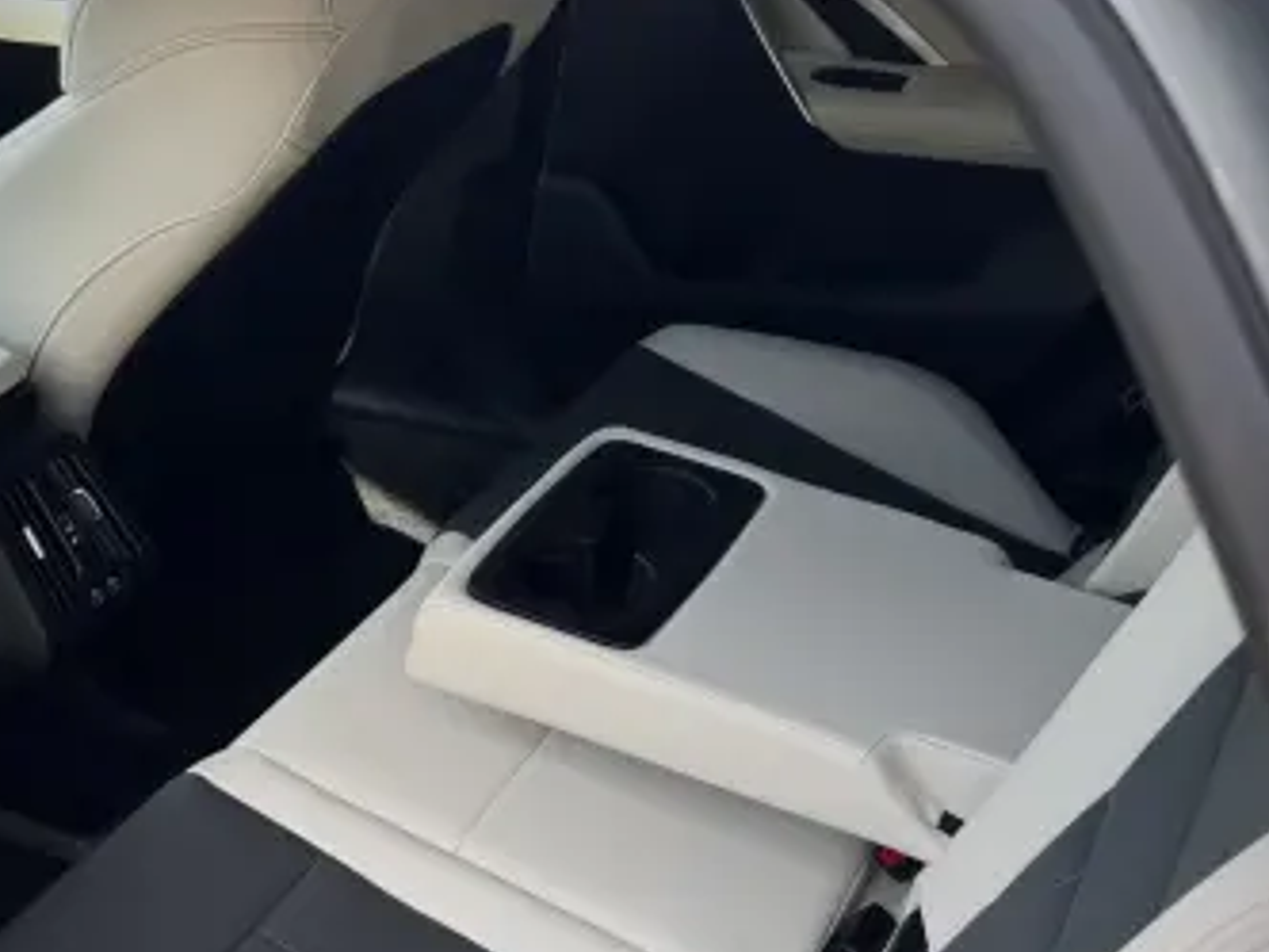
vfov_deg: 28.0
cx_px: 596
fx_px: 1906
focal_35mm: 52
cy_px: 501
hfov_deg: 36.8
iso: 64
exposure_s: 1/553
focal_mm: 6.76
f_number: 1.78
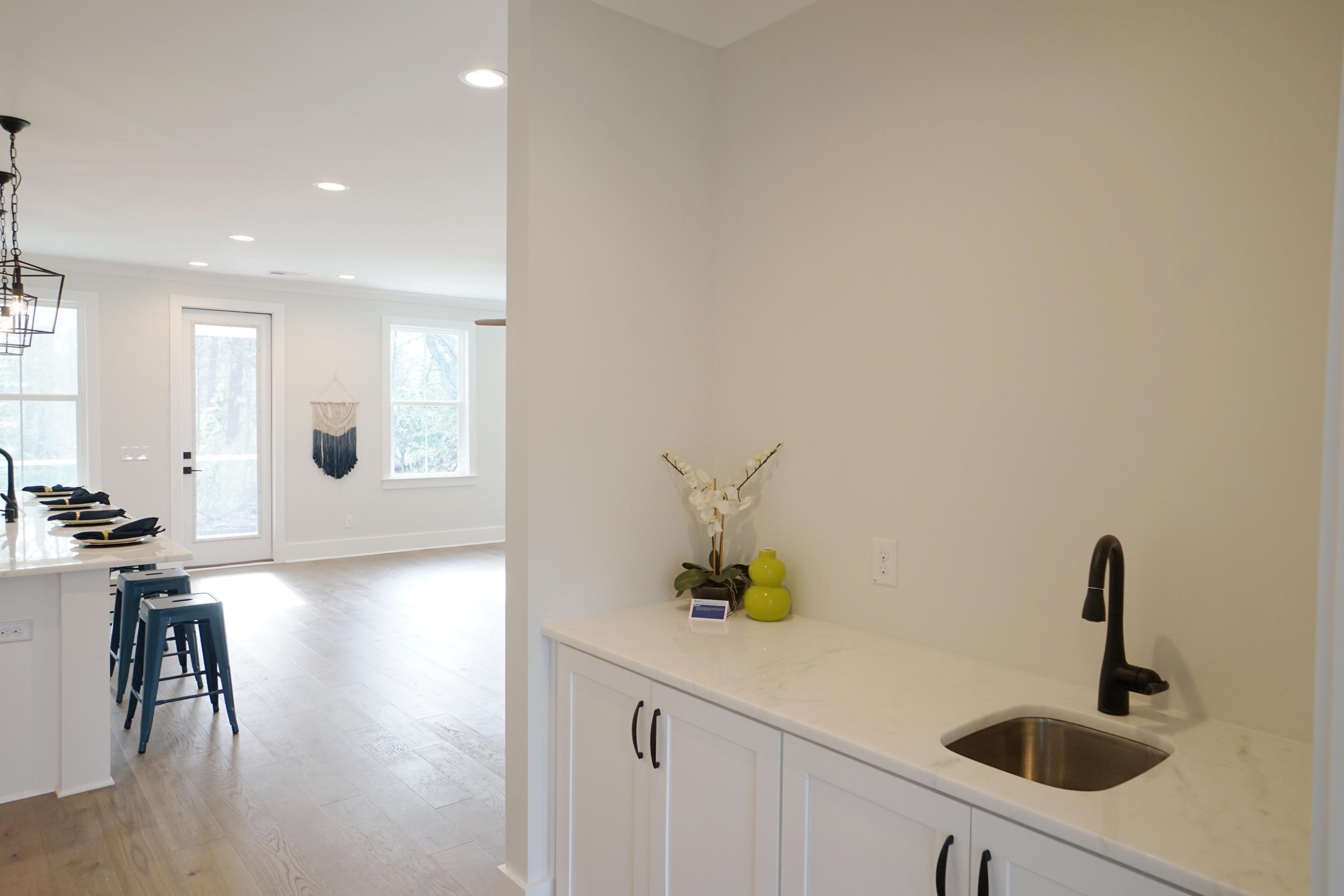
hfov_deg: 78.6
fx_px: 821
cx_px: 672
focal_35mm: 22
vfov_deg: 57.2
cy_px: 448
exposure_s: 1/60
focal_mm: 15
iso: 800
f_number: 5.6
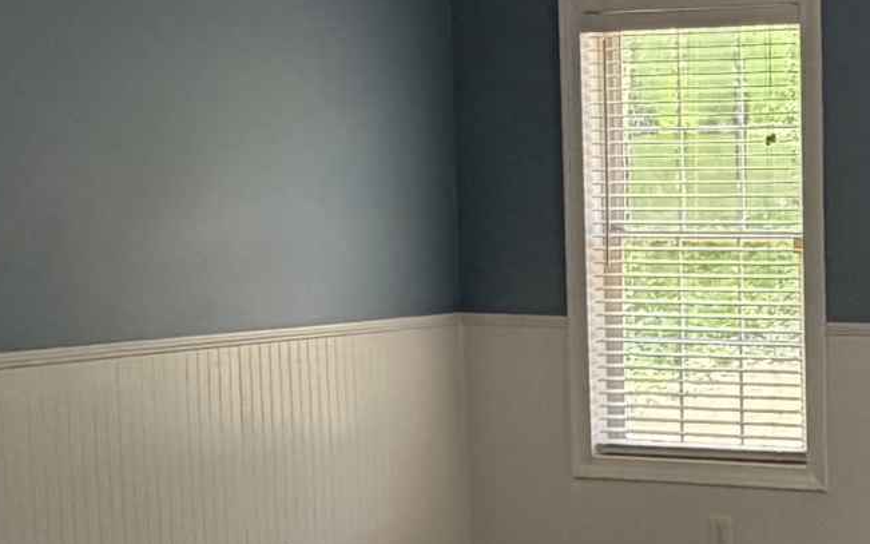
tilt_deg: -4.7
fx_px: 1660
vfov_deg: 18.6
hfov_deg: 26.1
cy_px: 358
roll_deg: +0.5
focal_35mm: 70
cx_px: 1052
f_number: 2.2
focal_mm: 2.22
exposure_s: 1/121
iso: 200
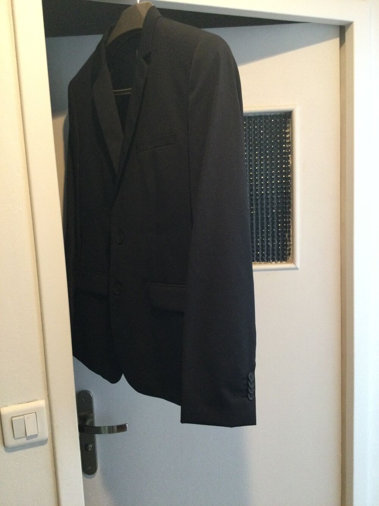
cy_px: 253
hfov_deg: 45.4
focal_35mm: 31
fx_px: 452
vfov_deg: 58.3
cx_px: 190
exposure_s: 1/25
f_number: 2.4
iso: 200
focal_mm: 3.3
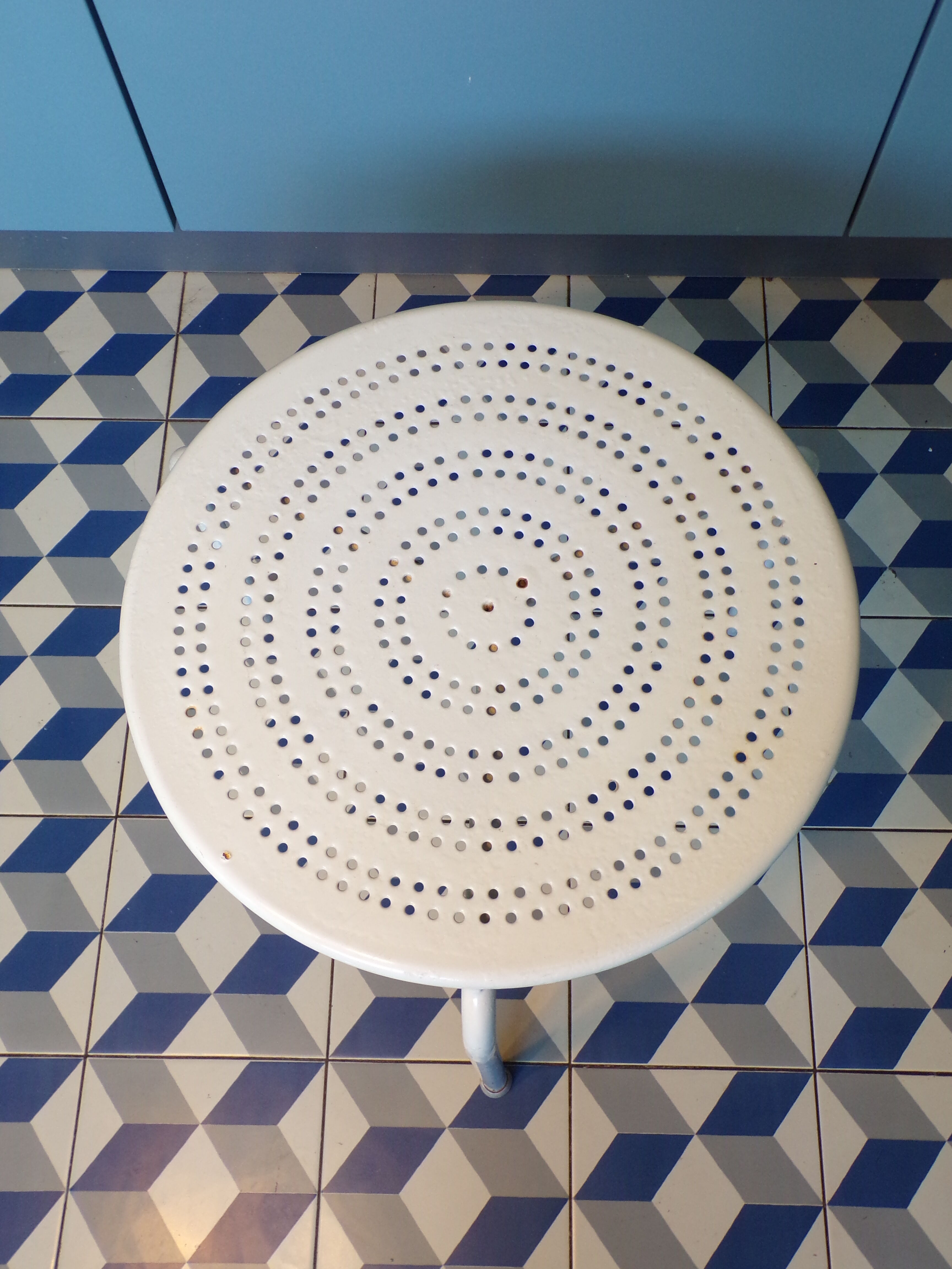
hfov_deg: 44.2
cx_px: 476
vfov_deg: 56.8
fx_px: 1173
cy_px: 634
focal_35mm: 32
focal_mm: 5.8
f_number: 3.2
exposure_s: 1/30
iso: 200
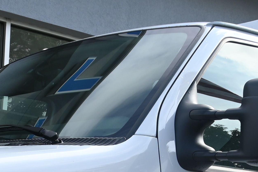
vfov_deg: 6.7
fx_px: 1443
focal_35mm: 201
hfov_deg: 10.2
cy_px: 289
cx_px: 44
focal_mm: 30.5
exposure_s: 1/400
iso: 100
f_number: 7.1
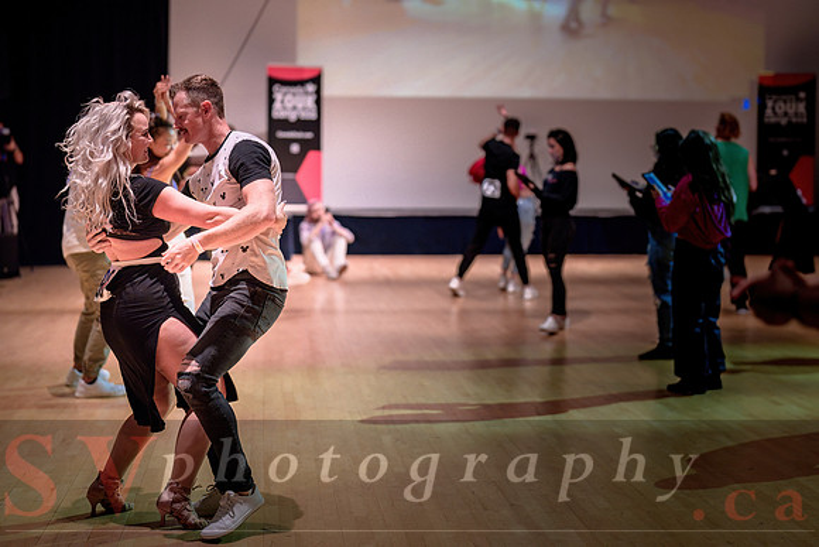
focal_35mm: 65
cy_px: 240
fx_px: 1483
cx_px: 423
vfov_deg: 20.9
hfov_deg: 30.9
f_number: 1.4
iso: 1250
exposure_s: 1/250
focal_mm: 50
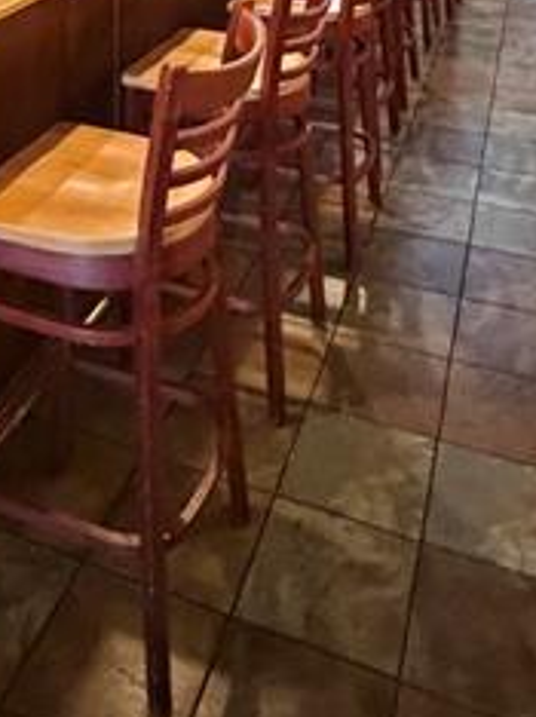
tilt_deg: -5.8
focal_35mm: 46
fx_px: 951
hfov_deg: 31.1
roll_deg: -1.9
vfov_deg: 32.2
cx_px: 153
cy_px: -193
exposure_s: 1/40
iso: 1000
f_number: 2.2
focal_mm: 2.22
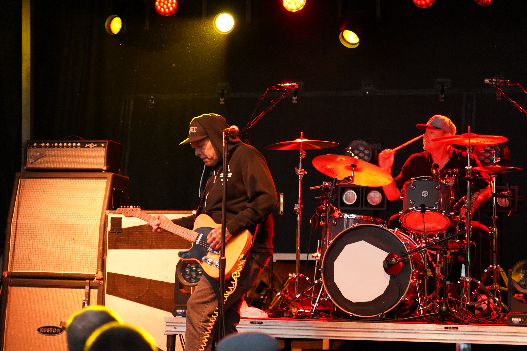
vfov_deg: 13.0
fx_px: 1537
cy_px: 176
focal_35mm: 105
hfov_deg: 19.5
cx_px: 264
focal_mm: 105
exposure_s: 1/160
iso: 6400
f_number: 4
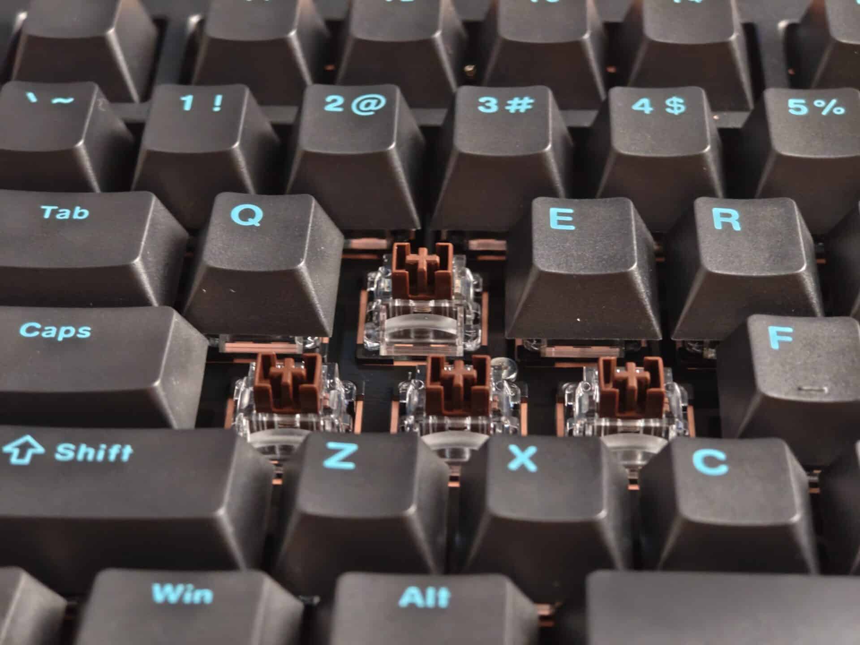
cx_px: 430
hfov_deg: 27.8
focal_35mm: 70
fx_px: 1739
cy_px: 322
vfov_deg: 21.0
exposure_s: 1/16.7
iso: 8819
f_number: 2.55
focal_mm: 13.3
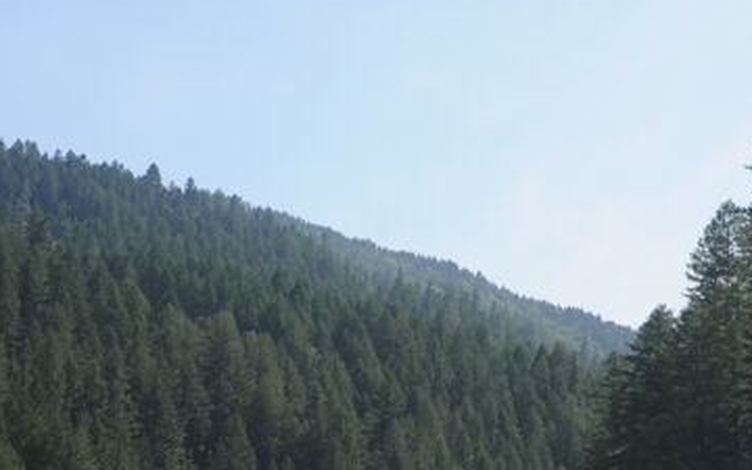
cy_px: 424
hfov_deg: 18.0
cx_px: 729
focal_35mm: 113
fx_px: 2316
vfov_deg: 11.5
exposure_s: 1/500
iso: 500
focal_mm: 50
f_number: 11
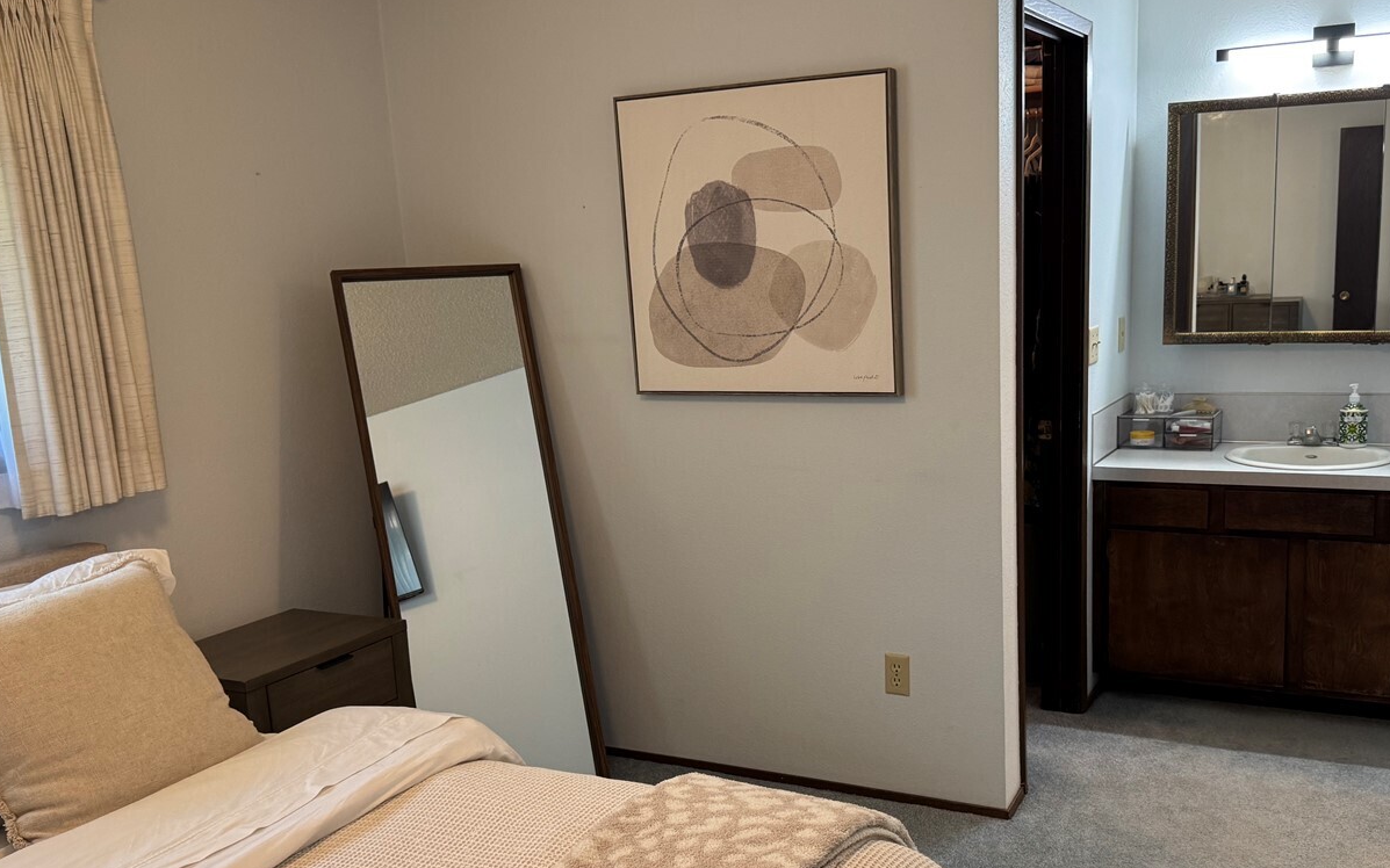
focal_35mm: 34
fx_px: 1288
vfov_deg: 37.2
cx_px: 783
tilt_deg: -12.6
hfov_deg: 56.5
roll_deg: +2.6
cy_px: 513
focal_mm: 6.76
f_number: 1.78
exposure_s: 1/60
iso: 200
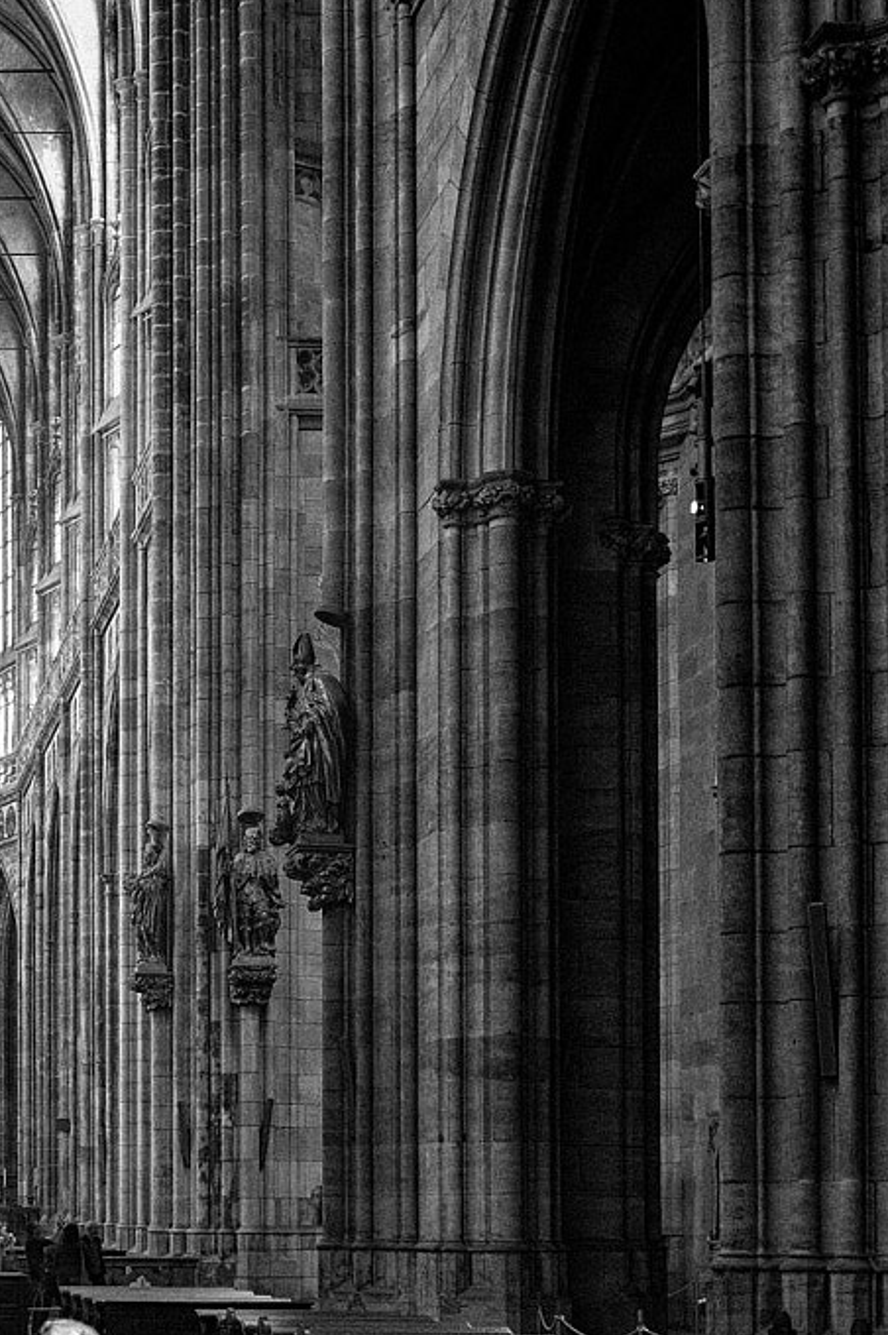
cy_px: 977
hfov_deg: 19.5
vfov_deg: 30.1
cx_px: -139
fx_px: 2444
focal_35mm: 66
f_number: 1.7
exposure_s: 1/400
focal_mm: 28
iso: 800
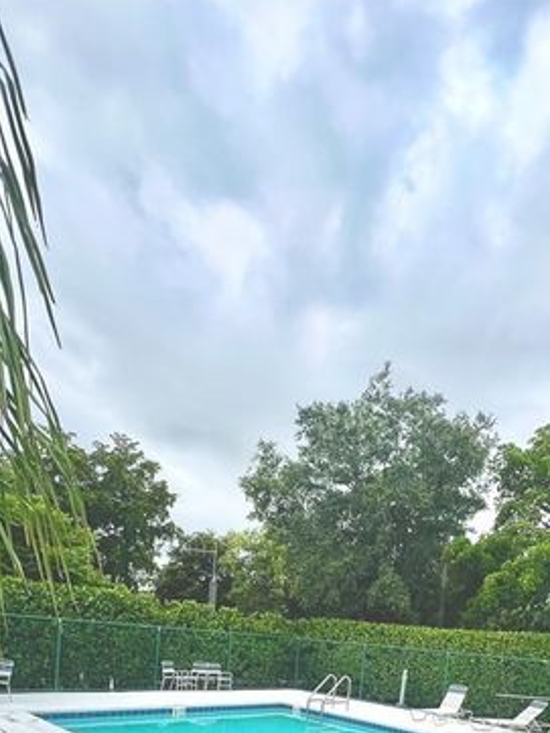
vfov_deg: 59.9
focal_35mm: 24
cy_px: 669
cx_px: 375
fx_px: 508
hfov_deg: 55.4
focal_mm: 1.57
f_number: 1.8
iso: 32
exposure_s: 1/479
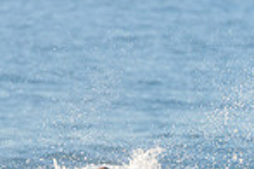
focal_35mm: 1968
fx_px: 13884
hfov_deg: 1.0
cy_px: 279
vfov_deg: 0.7
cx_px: 57
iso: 360
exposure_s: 1/2000
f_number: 5.6
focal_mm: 500
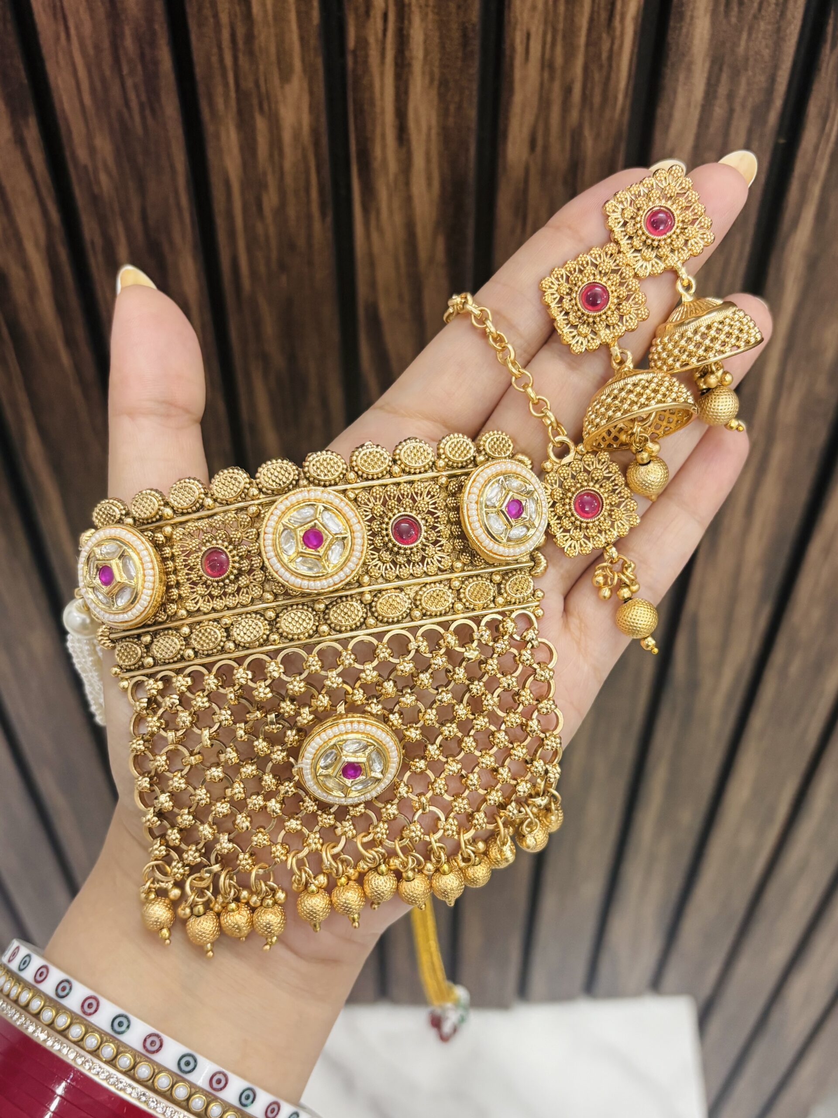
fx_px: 839
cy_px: 559
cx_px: 419
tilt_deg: -47.9
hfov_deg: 53.1
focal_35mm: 26
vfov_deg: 67.3
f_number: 1.6
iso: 160
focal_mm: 5.96
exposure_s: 1/50
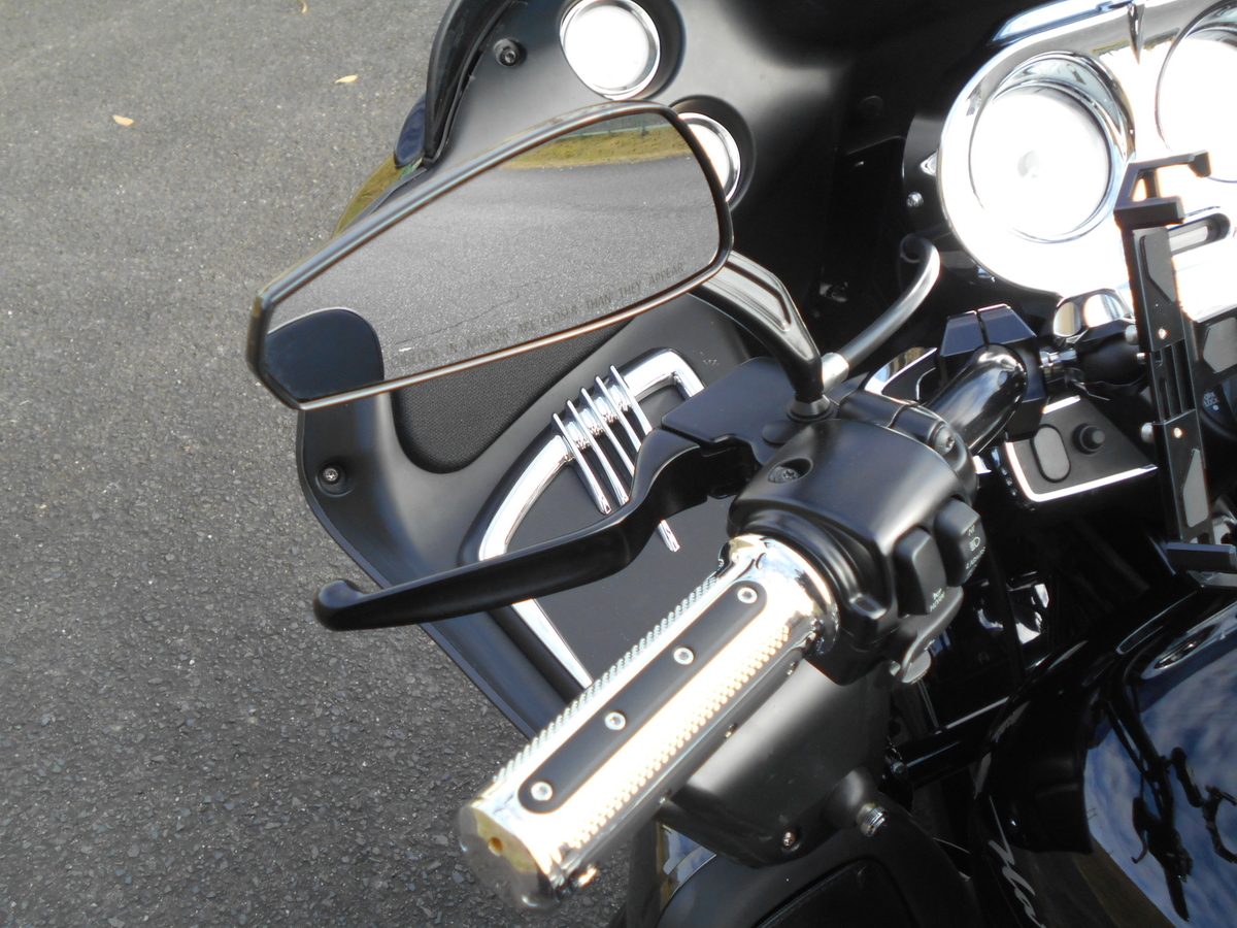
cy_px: 464
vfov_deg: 32.9
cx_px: 618
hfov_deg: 42.9
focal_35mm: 44
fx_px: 1572
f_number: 4.2
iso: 160
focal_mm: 7.7
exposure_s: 1/250
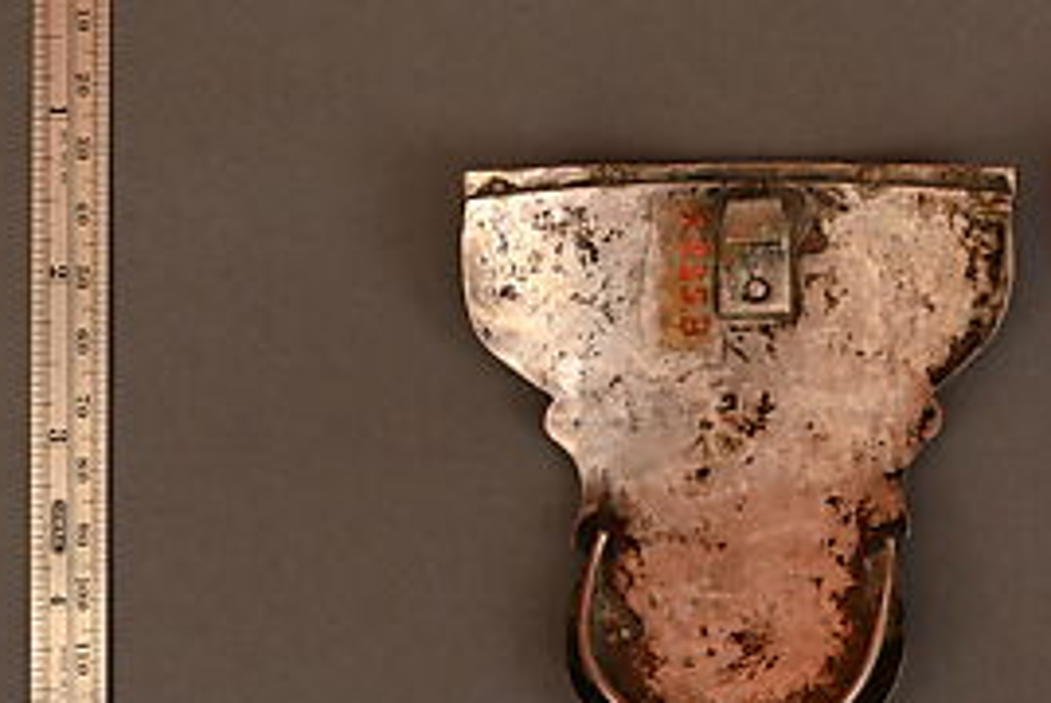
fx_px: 2864
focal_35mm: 98
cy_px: 406
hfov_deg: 20.1
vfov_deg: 14.0
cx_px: 1055
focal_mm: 44
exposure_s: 1/20
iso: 1000
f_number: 10
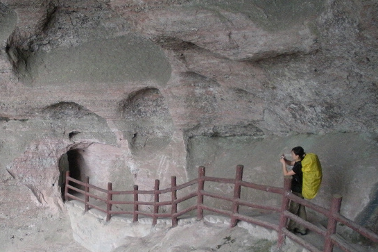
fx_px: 577
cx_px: 156
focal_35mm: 55
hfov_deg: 36.2
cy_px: 153
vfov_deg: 24.6
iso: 400
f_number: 3.5
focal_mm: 6.3
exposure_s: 1/37.1
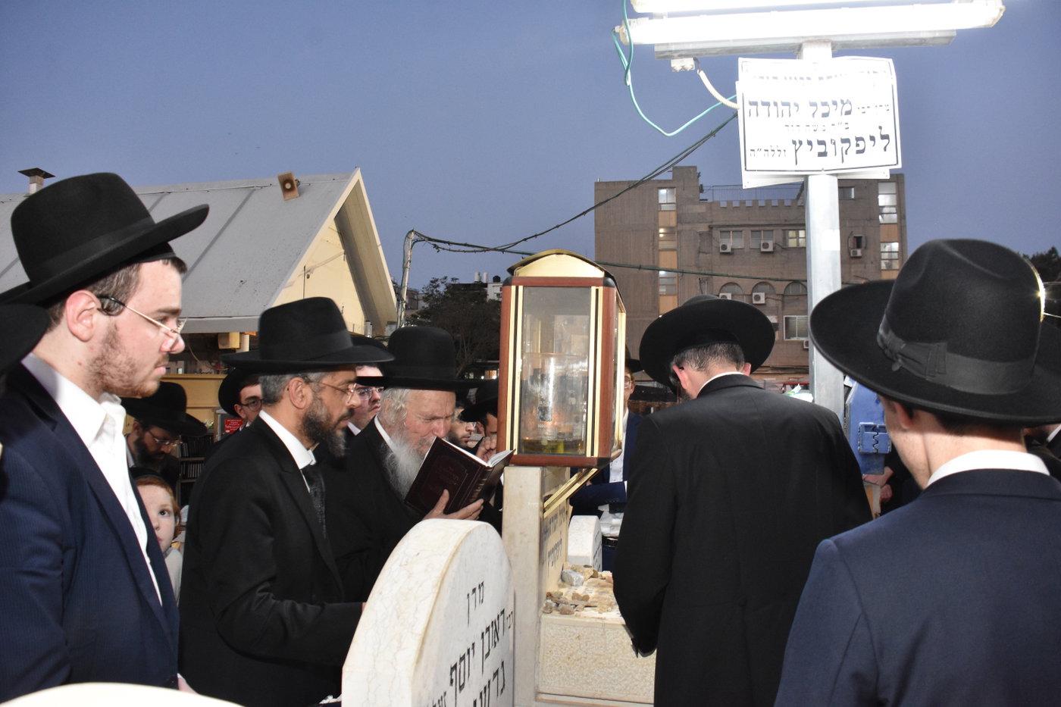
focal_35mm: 27
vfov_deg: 47.9
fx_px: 796
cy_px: 354
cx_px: 530
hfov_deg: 67.4
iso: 2000
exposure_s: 1/60
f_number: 5.6
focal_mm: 18
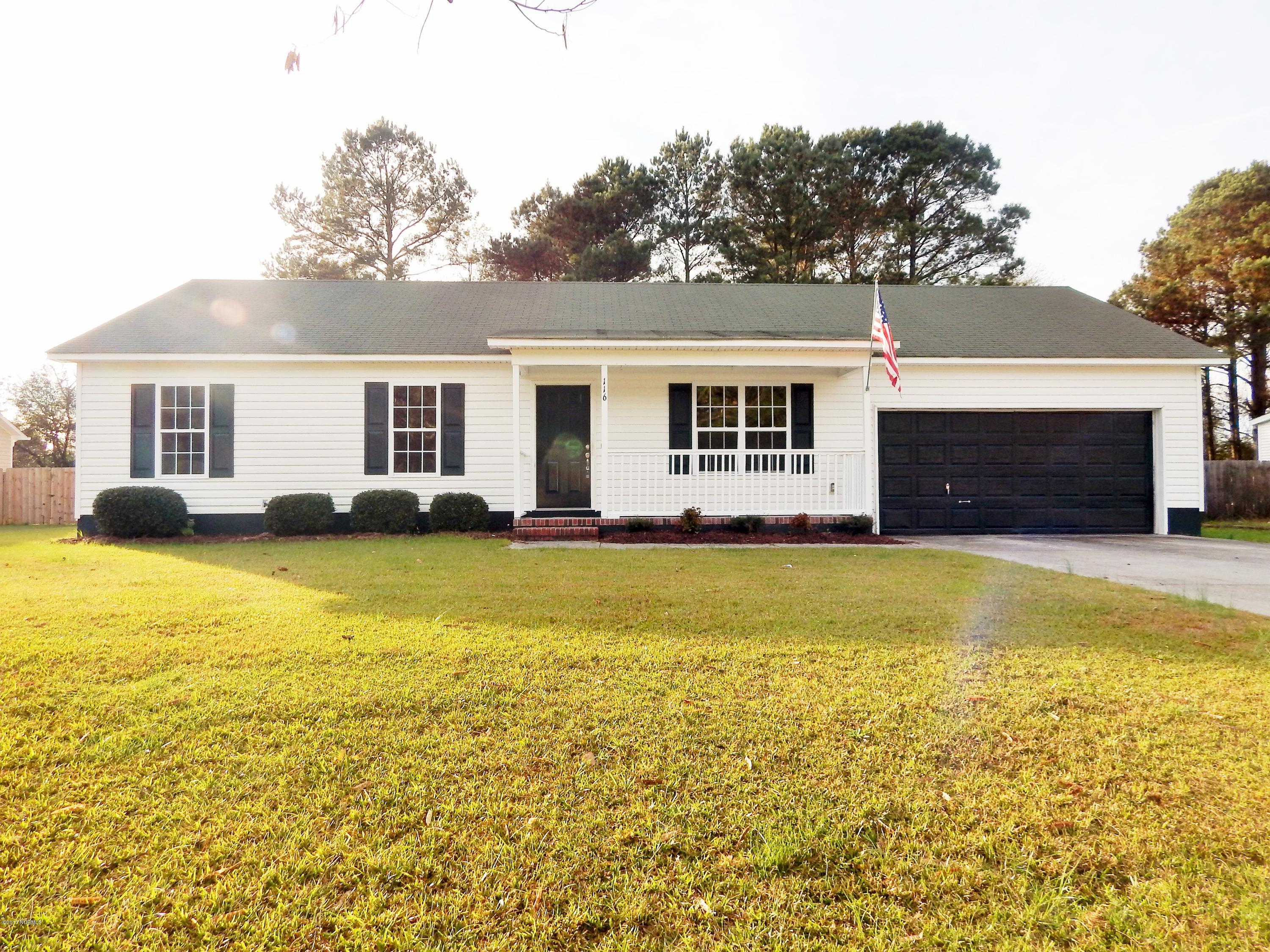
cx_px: 635
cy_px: 476
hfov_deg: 76.4
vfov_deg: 61.1
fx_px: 807
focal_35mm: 22
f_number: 3
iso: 125
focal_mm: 4
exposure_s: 1/800
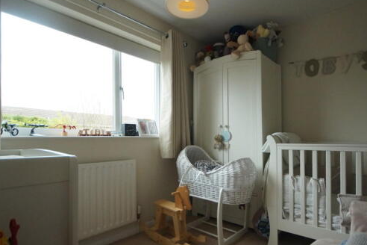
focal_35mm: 20
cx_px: 204
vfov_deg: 61.8
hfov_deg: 83.6
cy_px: 134
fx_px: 204
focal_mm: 10
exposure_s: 1/60
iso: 1600
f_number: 4
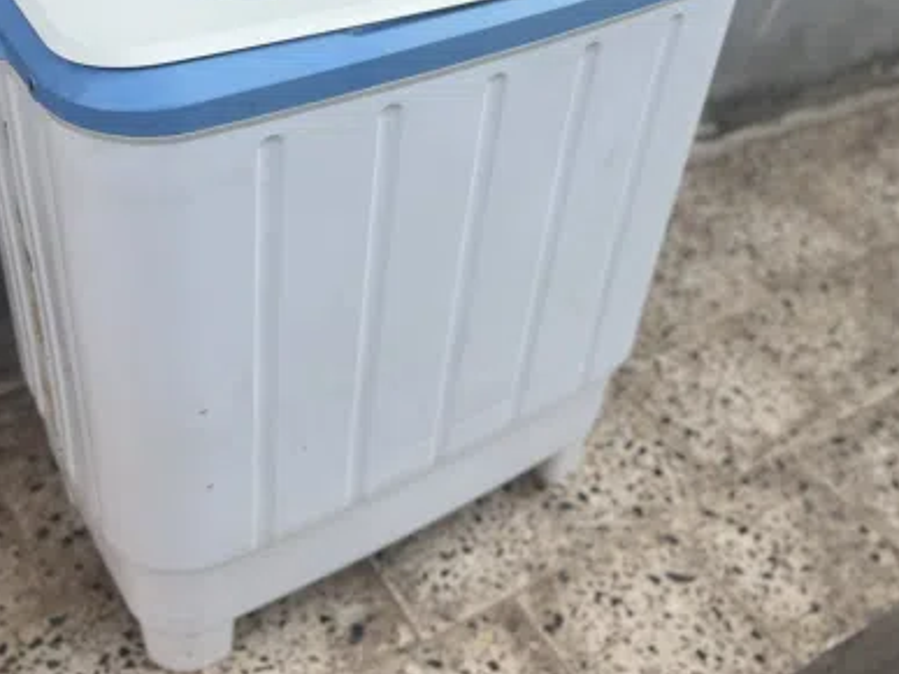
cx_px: 362
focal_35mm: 43
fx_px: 1116
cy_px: 139
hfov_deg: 43.7
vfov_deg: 32.7
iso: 50
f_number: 1.5
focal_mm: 5.7
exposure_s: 1/674
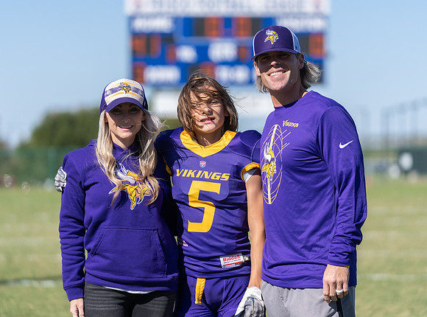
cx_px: 221
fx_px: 2002
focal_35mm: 163
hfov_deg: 12.2
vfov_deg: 9.0
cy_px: 158
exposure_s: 1/2000
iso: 100
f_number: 2.8
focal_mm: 143
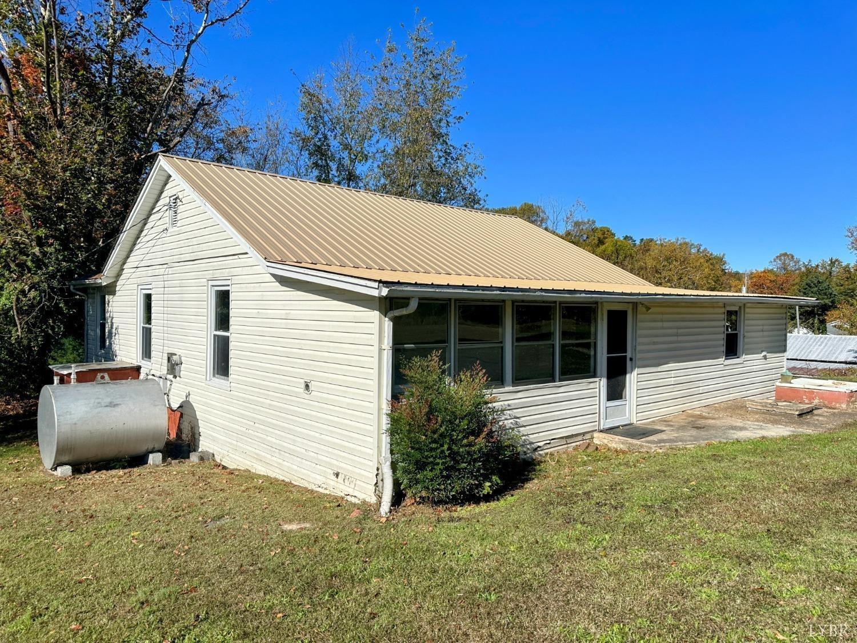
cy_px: 322
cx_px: 428
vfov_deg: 56.8
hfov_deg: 71.6
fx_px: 594
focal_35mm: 24
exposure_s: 1/9709
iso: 80
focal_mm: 6.86
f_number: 1.78
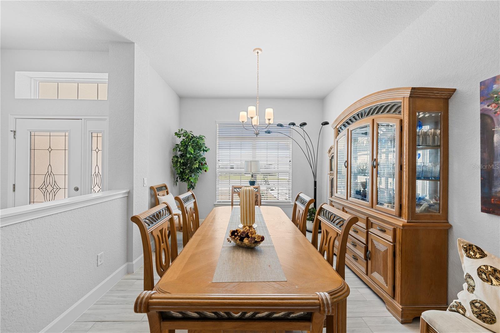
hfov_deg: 108.3
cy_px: 166
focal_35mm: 13
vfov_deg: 85.4
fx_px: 181
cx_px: 250
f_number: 9
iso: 100
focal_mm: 13
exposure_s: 1/1.67
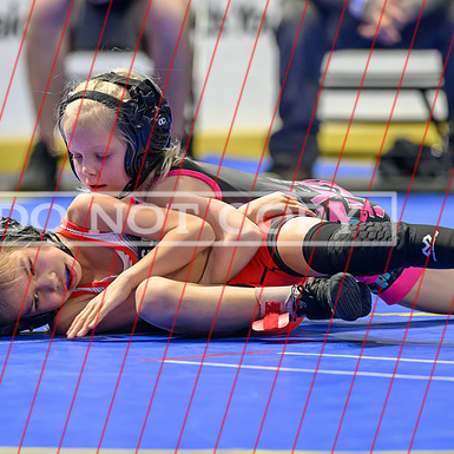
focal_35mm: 389
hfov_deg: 4.5
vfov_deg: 4.5
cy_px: 208
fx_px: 5772
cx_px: 174
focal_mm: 200
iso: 3200
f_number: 3.2
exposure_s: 1/640
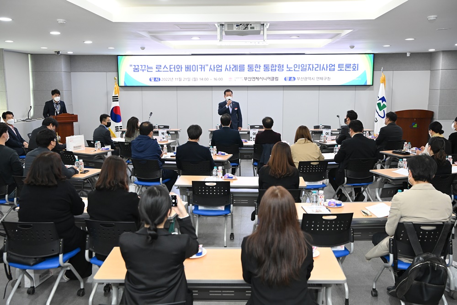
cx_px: 228
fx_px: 482
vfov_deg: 35.1
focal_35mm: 38
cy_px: 152
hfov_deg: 50.7
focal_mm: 38
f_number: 5.6
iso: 3200
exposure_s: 1/160
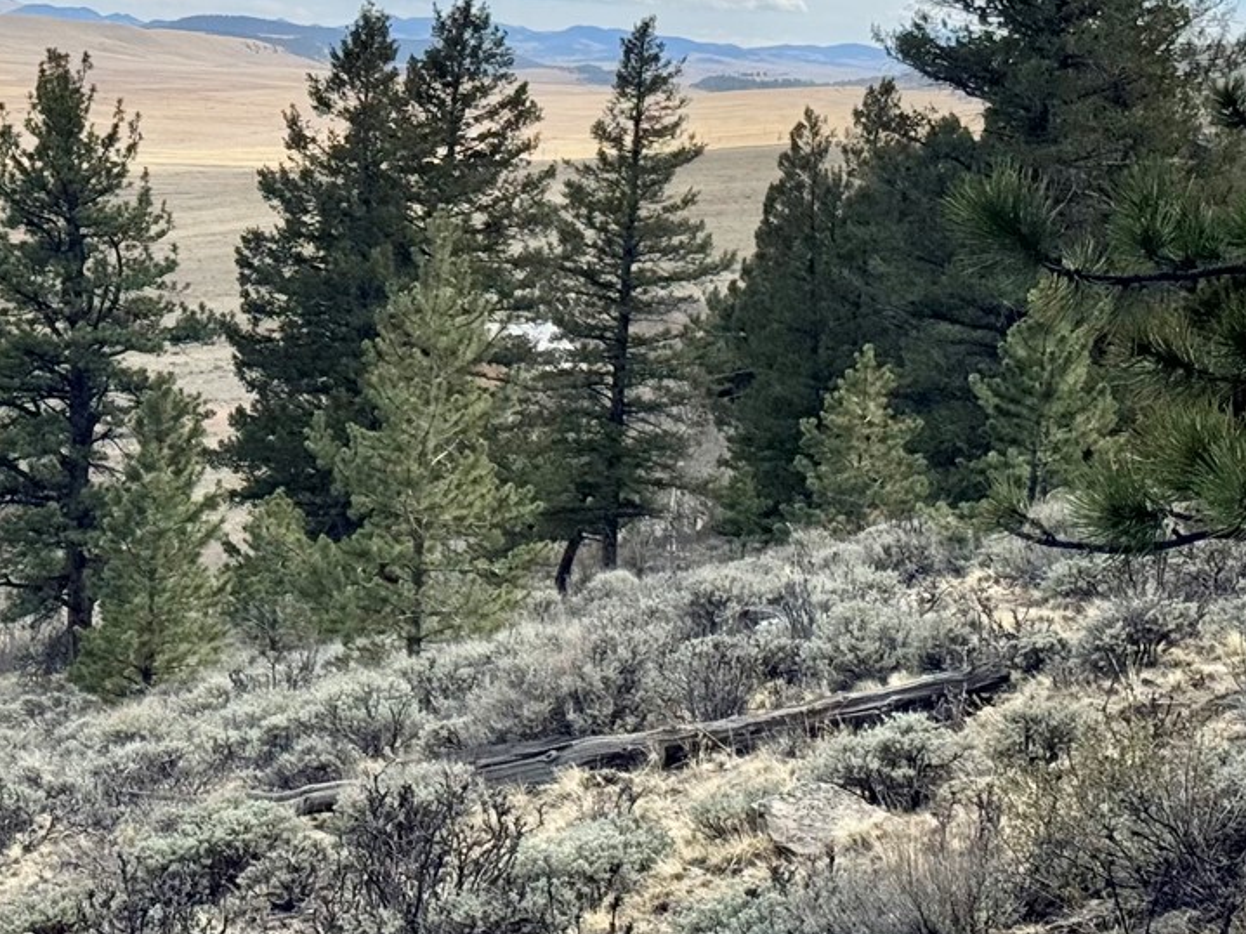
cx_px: 246
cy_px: 262
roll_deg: -4.0
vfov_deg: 13.8
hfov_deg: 18.2
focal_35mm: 107
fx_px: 3850
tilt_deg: -3.8
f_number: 1.78
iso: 64
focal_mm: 6.76
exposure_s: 1/5848
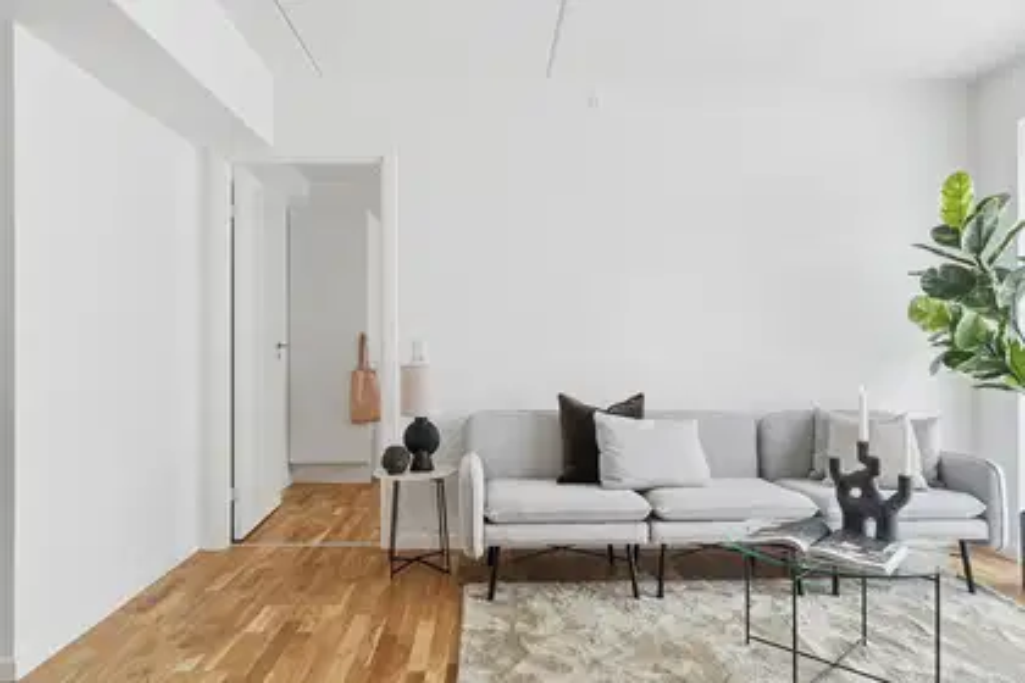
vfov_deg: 56.1
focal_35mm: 22
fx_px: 641
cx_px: 512
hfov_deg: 77.3
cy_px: 342
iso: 200
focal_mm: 15
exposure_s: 1/30
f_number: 8
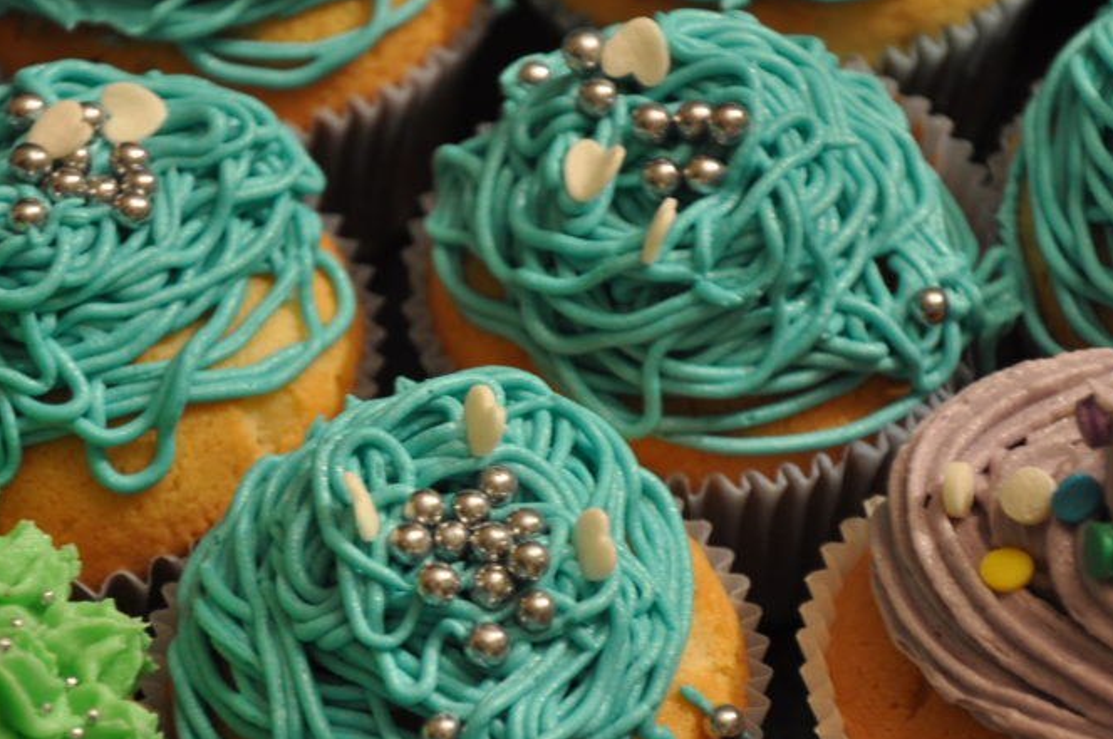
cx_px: 466
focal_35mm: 243
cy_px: 456
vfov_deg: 5.6
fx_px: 7496
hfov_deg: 8.5
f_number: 5.6
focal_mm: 105
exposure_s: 1/5
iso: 320
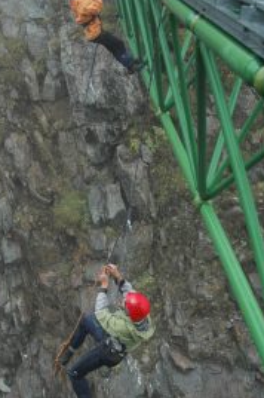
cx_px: 78
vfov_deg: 33.5
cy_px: 285
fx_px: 651
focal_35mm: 59
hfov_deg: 22.8
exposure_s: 1/200
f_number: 3.8
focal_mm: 22
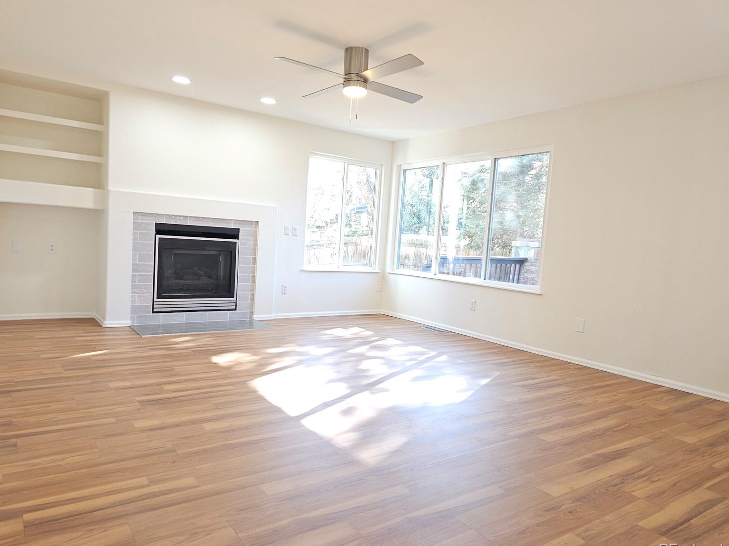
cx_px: 356
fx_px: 505
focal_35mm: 24
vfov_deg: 56.8
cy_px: 274
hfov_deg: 71.6
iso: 100
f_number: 1.7
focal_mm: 6.3
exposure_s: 1/60
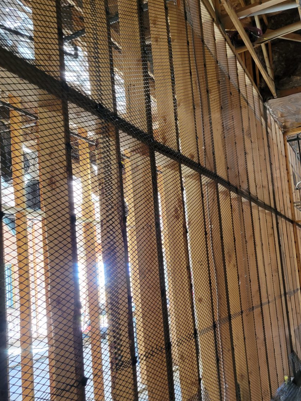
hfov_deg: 39.6
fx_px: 417
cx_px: 166
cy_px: 237
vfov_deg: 51.1
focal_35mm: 36
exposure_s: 1/40
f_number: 1.8
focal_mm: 5.4
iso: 250
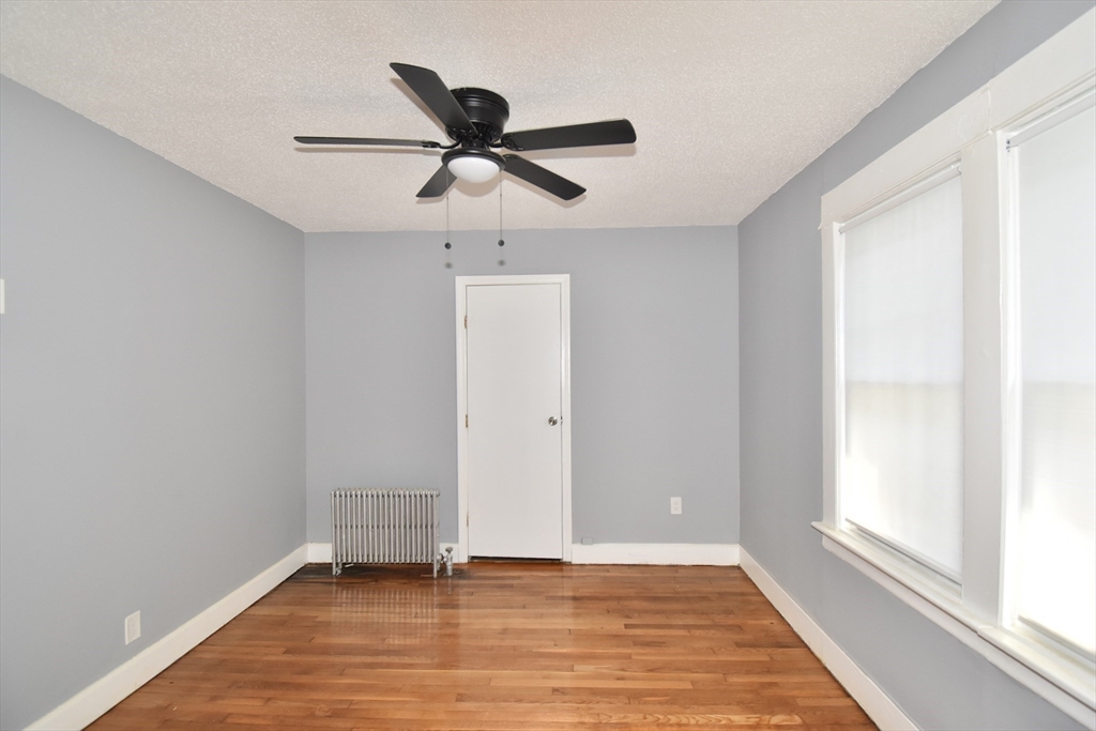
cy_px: 366
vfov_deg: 77.3
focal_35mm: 15
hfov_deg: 100.4
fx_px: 457
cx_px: 548
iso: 640
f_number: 5.6
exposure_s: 1/125
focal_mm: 10
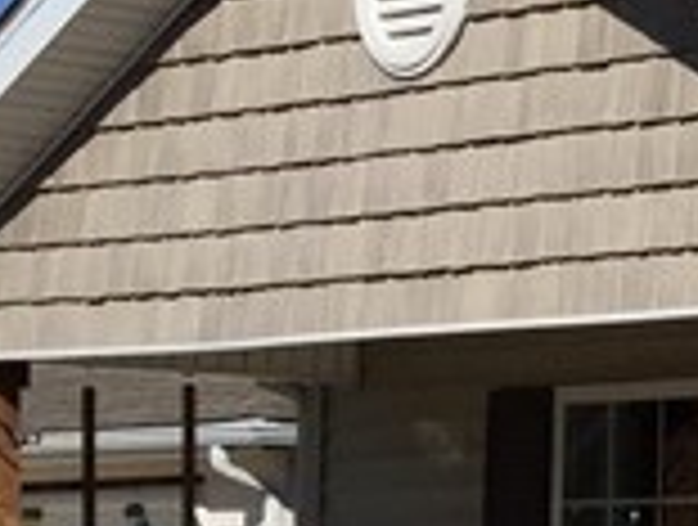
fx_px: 3860
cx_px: 1977
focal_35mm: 191
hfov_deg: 8.8
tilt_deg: +1.6
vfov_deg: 7.8
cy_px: 463
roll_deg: -1.3
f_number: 2.2
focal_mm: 4.15
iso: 32
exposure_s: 1/6623
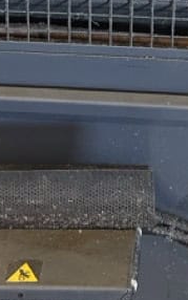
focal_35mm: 114
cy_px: -155
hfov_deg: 11.5
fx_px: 934
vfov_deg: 16.6
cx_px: 152
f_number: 1.8
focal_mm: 6.8
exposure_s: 1/60
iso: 250
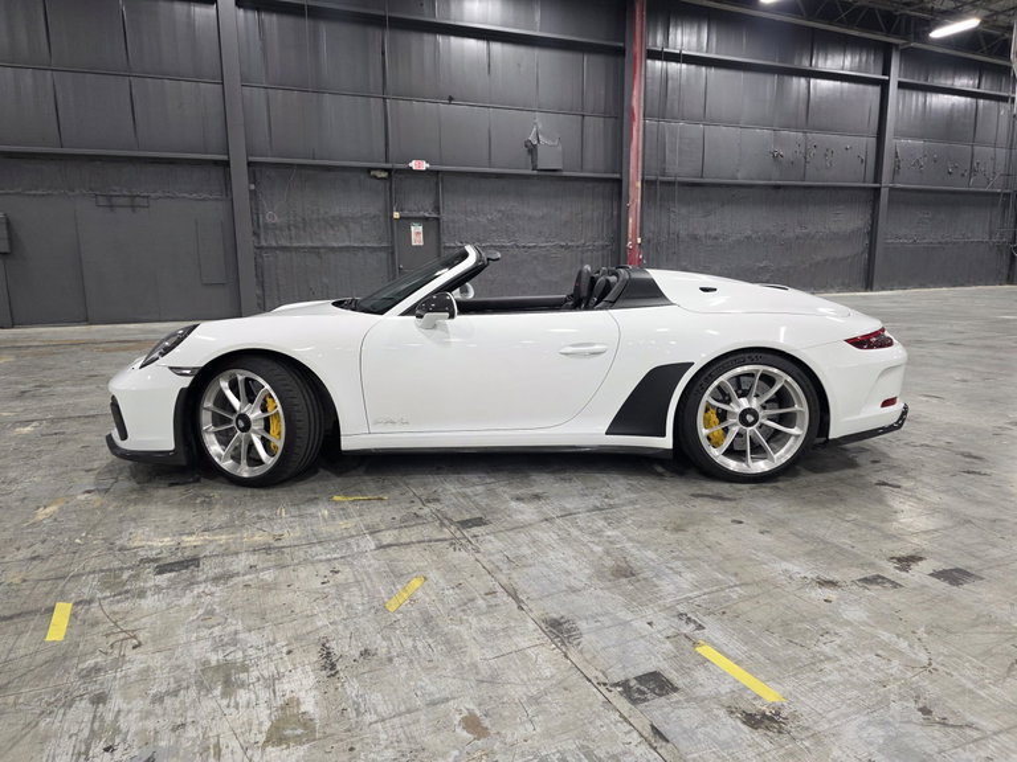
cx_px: 508
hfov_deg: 73.9
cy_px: 381
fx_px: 676
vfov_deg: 58.9
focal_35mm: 23
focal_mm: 6.3
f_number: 1.7
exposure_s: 1/120
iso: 320
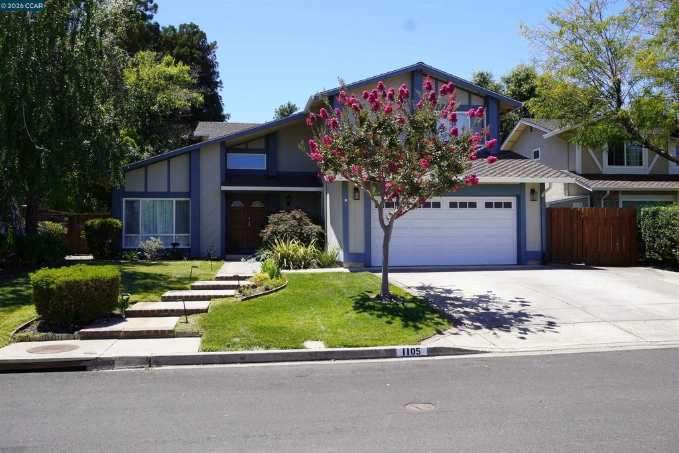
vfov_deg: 41.7
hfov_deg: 59.5
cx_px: 340
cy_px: 226
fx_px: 594
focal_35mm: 32
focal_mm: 21
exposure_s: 1/125
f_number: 9
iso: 100
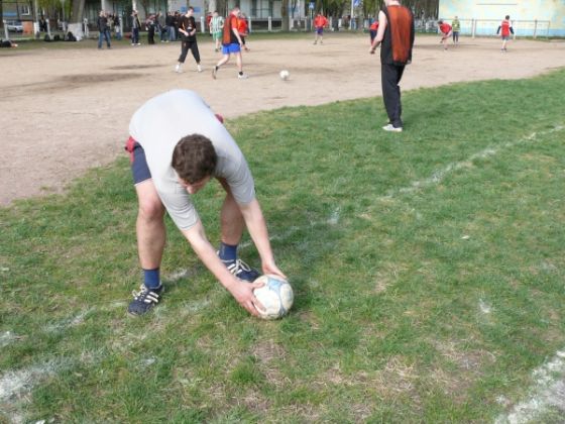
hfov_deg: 52.6
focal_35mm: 35
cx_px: 282
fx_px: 571
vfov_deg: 40.7
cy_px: 212
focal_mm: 7.4
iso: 100
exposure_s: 1/200
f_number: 5.6
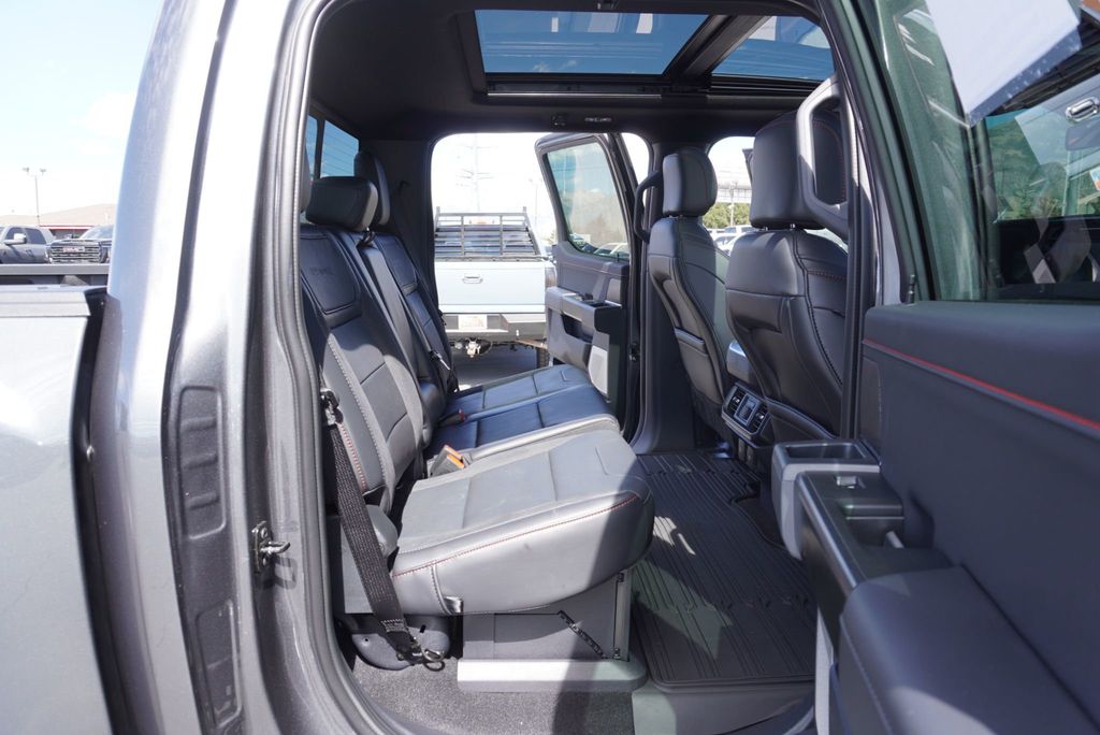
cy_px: 368
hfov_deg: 73.7
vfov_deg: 53.2
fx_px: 734
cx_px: 550
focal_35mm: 24
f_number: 5
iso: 100
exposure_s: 1/100
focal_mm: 16
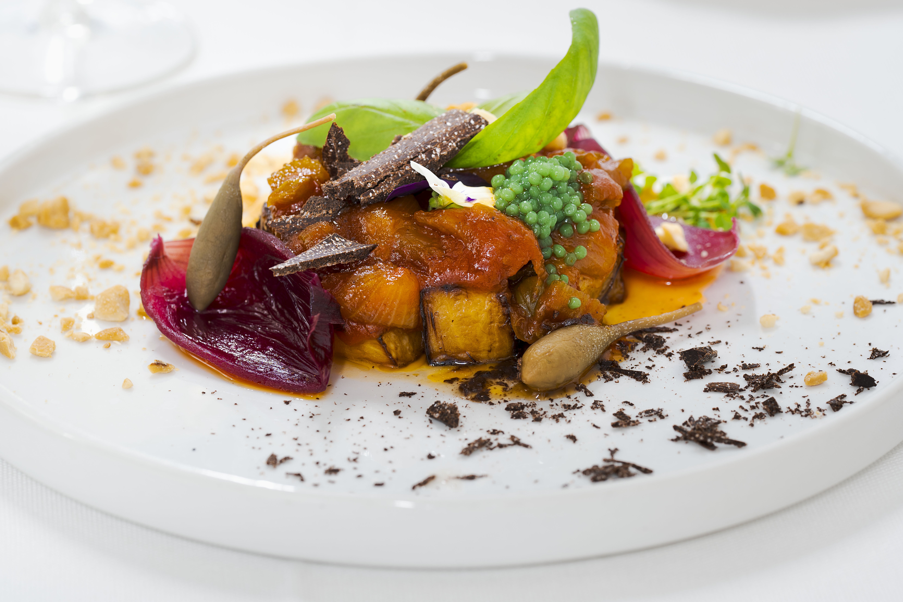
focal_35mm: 143
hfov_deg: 14.4
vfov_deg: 9.6
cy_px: 301
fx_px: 3575
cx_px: 452
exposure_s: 1
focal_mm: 135
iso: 100
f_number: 6.3
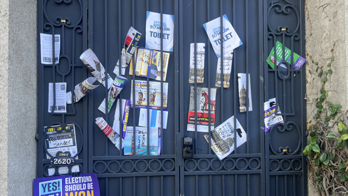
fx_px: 268
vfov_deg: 39.9
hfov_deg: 66.1
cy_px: 124
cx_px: 173
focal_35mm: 29
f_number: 1.5
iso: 40
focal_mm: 5.7
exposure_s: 1/255
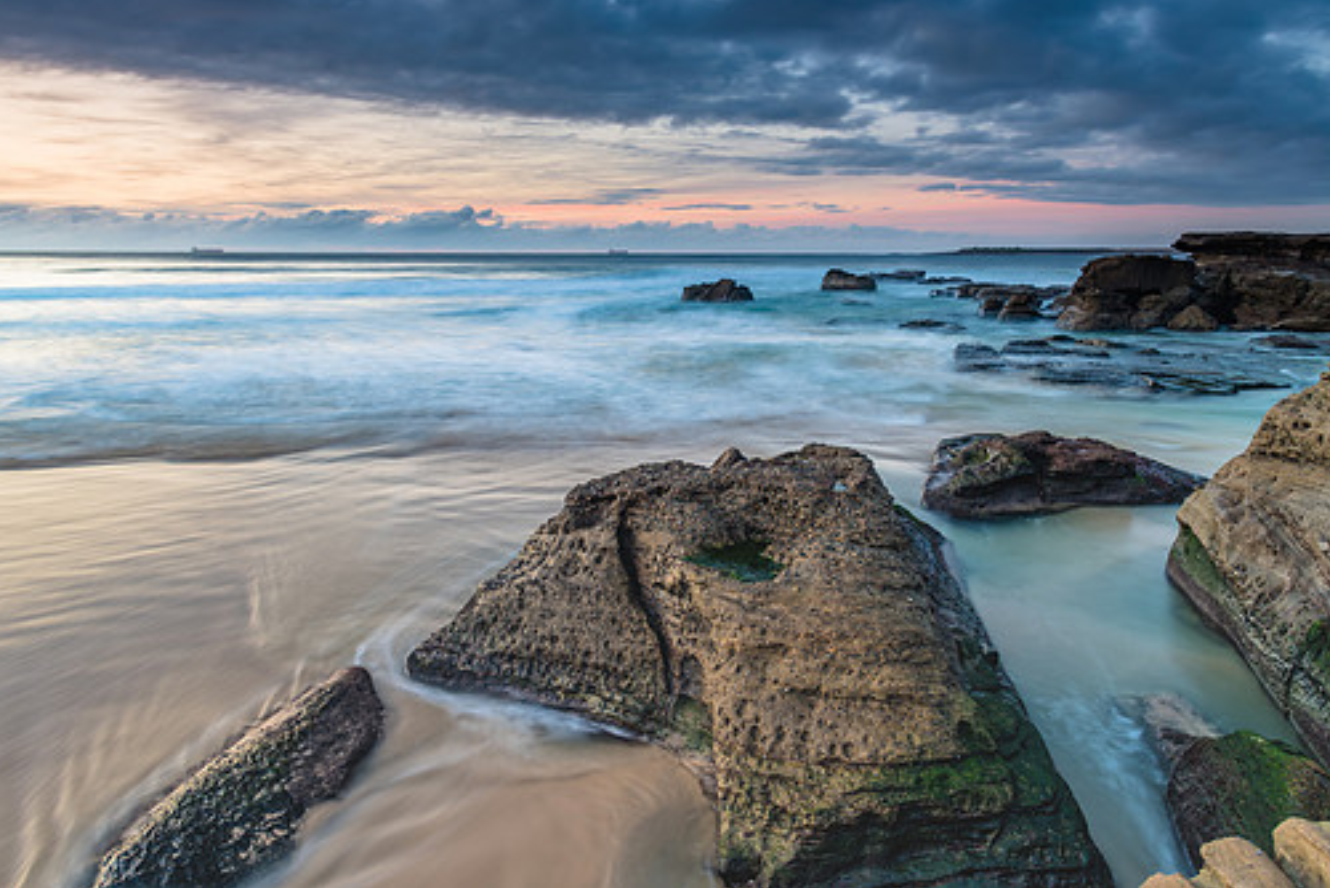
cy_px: 376
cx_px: 591
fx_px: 1035
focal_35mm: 28
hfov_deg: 65.3
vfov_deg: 46.3
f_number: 9
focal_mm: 24
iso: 40
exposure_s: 5
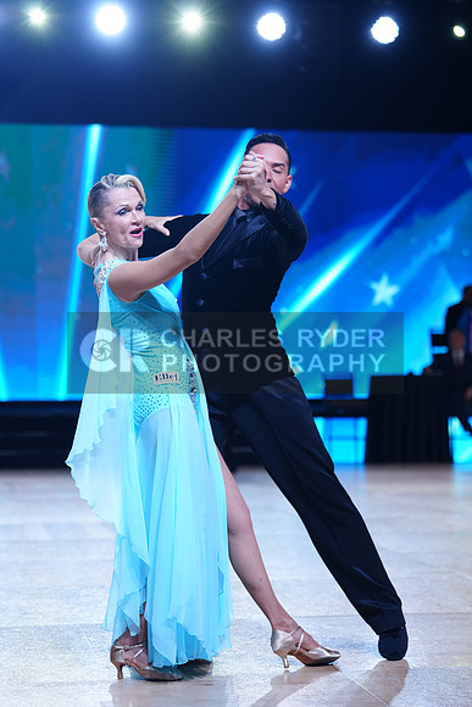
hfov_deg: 16.9
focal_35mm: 81
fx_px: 1592
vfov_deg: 25.1
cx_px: 236
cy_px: 354
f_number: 2.8
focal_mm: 81
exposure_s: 1/500
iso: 500
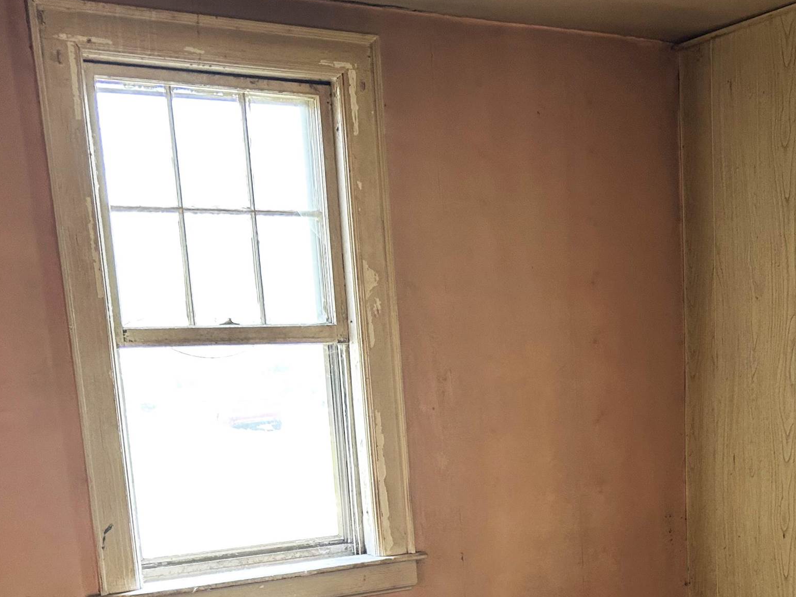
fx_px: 1196
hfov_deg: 35.7
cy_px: 549
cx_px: 633
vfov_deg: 27.0
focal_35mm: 52
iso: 160
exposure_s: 1/60
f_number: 1.5
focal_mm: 5.7
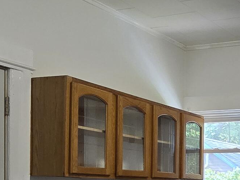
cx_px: 303
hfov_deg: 27.8
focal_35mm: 59
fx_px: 409
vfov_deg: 23.2
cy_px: 202
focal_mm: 2.2
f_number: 2.2
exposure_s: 1/60
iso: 200
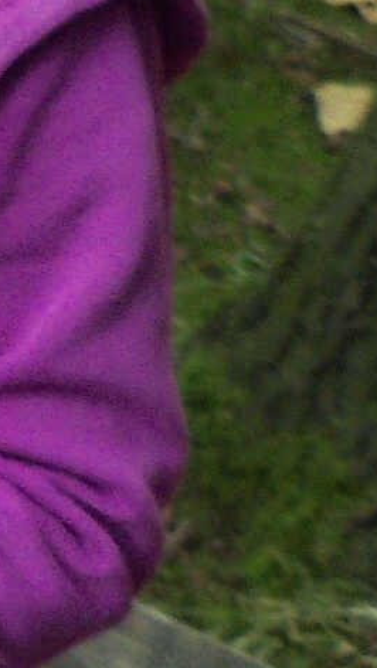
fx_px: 3602
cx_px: -1365
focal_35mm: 203
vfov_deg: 10.6
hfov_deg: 5.1
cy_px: 328
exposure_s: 1/30
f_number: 2.9
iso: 100
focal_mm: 5.7
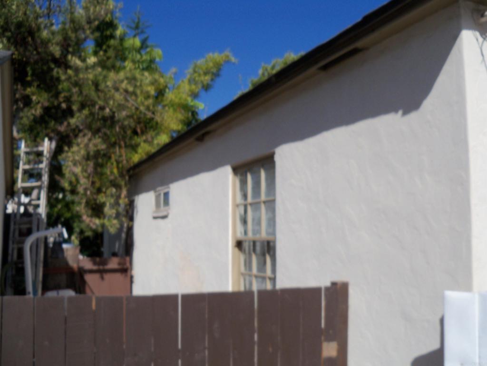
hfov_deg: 52.6
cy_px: 183
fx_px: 492
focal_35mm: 35
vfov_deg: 40.7
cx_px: 244
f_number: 3.5
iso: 80
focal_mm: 6.2
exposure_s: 1/1000
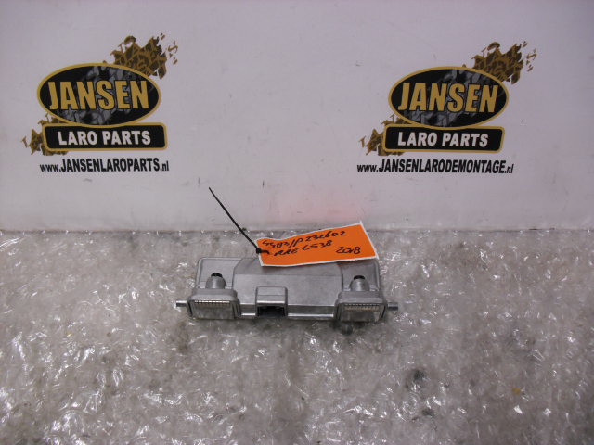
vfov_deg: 39.7
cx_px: 297
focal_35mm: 36
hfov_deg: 51.4
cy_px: 222
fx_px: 618
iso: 200
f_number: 3.1
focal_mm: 6.3
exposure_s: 1/60
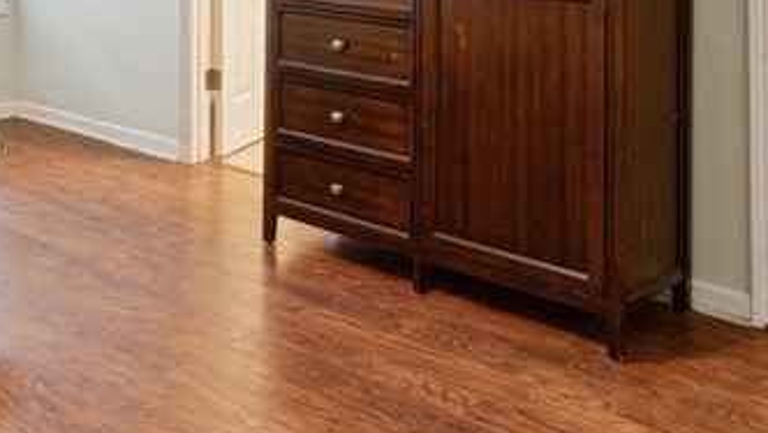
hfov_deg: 40.2
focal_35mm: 48
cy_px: -109
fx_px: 978
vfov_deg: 22.6
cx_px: 99
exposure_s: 1/8
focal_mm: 14
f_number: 8
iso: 400
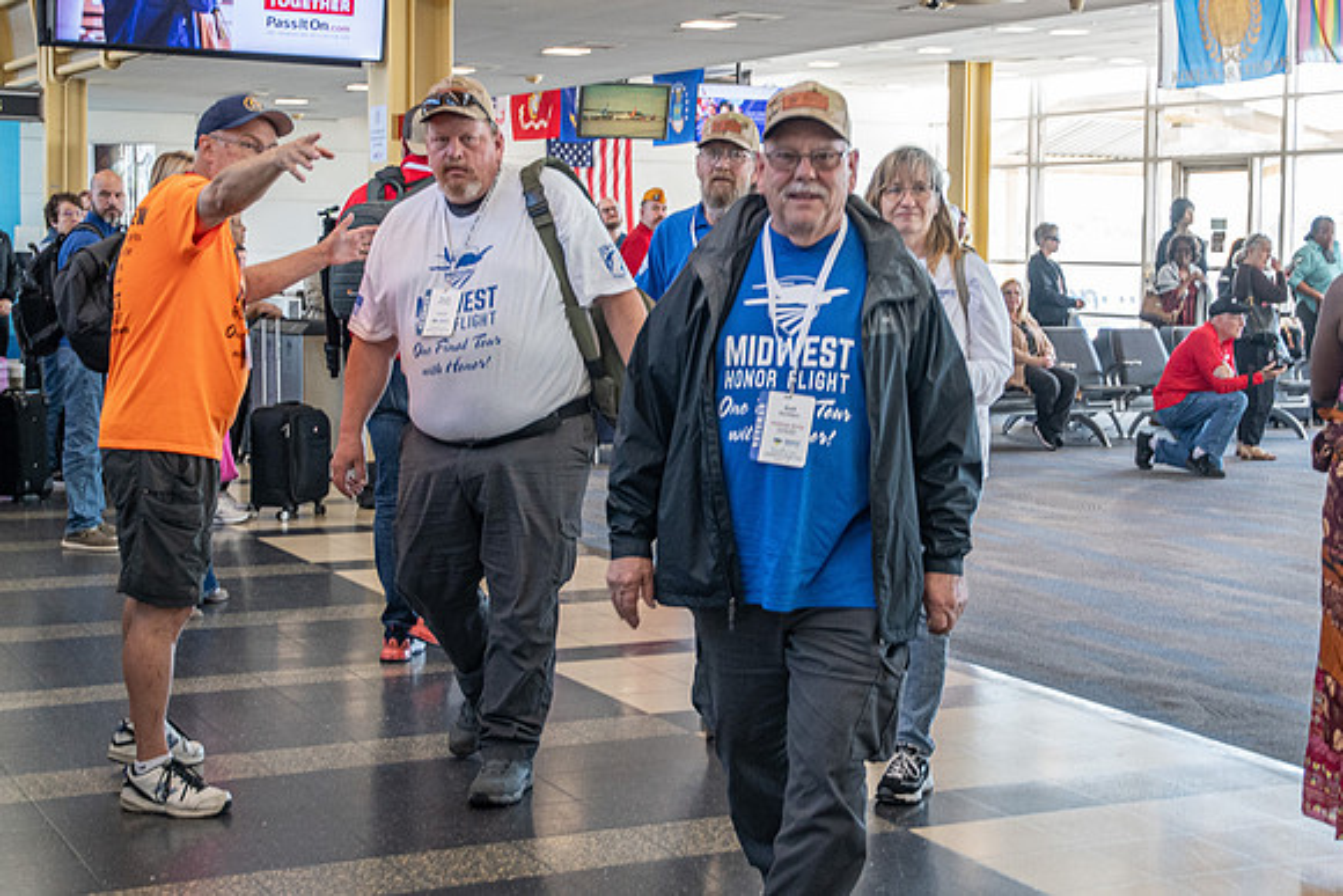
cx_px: 783
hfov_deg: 31.8
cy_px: 353
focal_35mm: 63
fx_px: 2351
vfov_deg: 21.5
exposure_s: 1/125
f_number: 3.2
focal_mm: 30
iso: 720
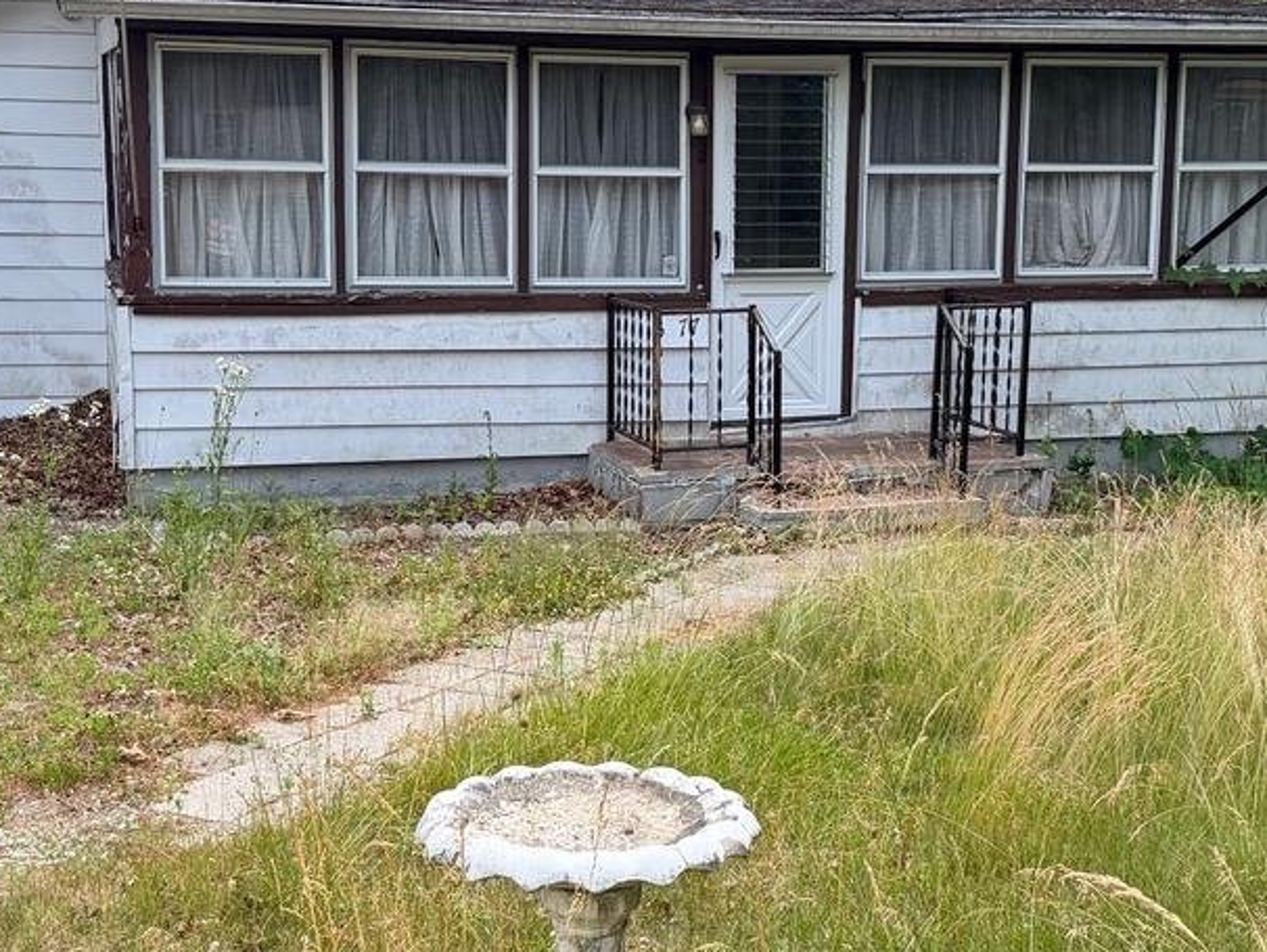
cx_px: 673
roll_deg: +0.2
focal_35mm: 57
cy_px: 446
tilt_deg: -7.5
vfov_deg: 25.7
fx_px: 2087
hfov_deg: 33.8
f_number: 1.78
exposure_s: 1/1949
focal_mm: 6.76
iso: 100
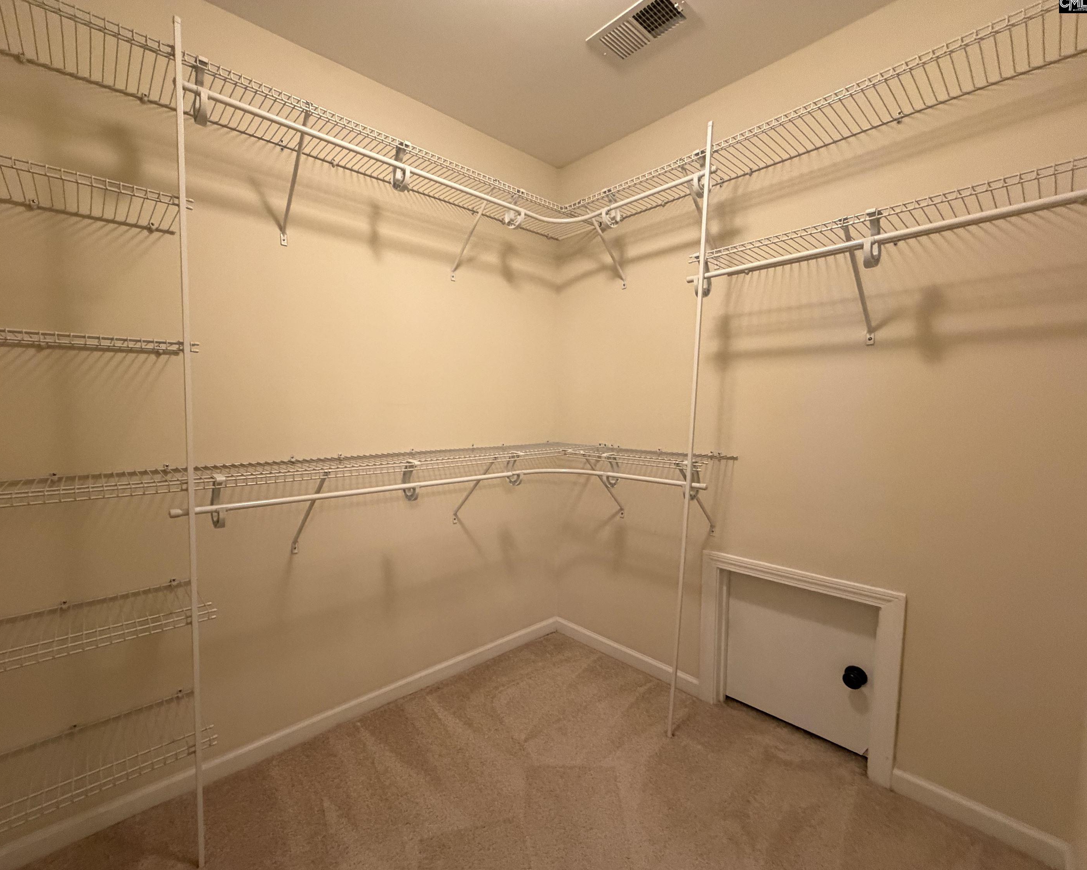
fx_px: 483
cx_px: 500
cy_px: 441
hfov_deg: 96.6
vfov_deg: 84.0
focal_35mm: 15
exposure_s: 1/60
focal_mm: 2.22
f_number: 2.2
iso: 400
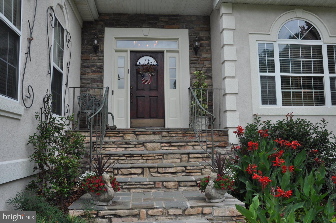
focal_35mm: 33
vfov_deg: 39.9
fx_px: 308
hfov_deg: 57.3
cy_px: 112
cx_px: 168
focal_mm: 22
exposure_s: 1/250
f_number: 8
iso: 200
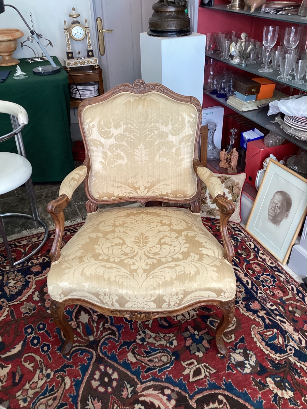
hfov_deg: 45.4
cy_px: 204
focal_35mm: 31
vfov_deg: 58.4
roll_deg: +1.2
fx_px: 367
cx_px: 154
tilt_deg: -34.3
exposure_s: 1/50
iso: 125
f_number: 2.4
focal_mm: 3.3
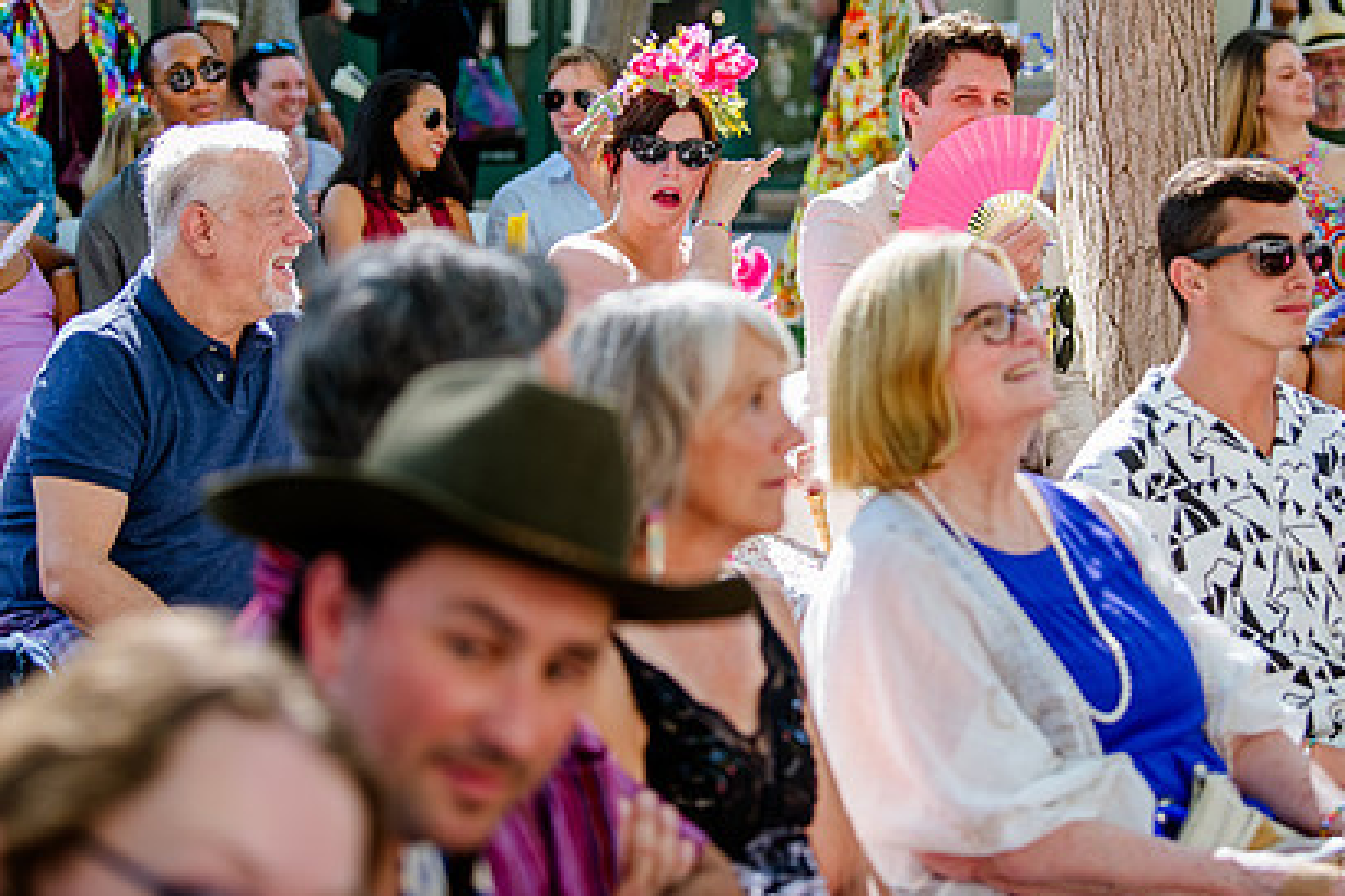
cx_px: 758
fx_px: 3809
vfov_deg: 13.4
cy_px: 284
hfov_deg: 20.0
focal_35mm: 102
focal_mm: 72
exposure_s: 1/400
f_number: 3.2
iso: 400
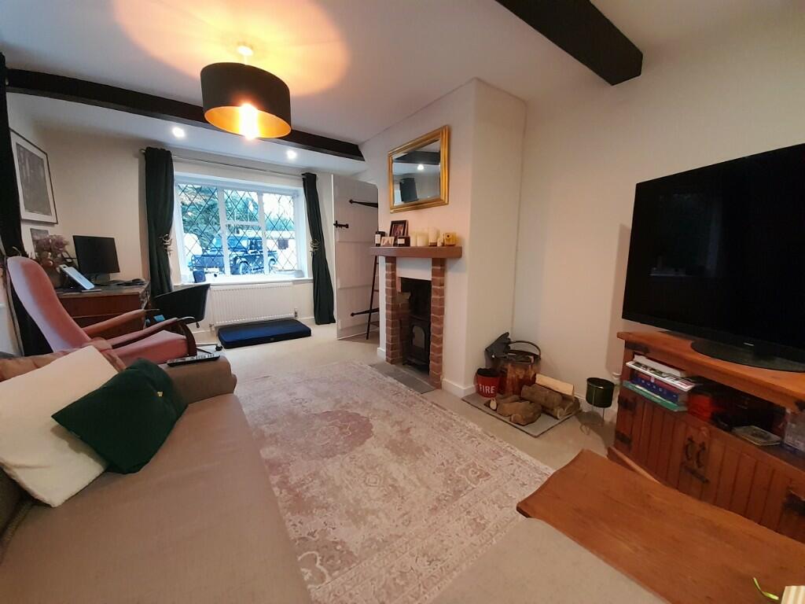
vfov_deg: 89.9
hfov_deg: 106.2
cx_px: 402
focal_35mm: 13
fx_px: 302
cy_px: 302
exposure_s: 1/25
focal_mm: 1.13
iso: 250
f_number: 2.2
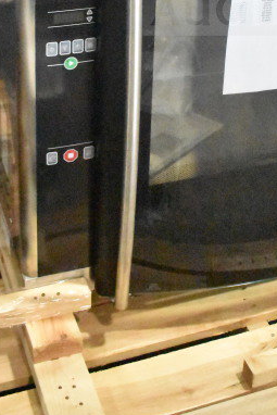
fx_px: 911
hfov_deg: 17.0
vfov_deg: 23.9
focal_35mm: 79
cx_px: 264
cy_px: -51
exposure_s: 1/3200
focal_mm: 22
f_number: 3.8
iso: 25600
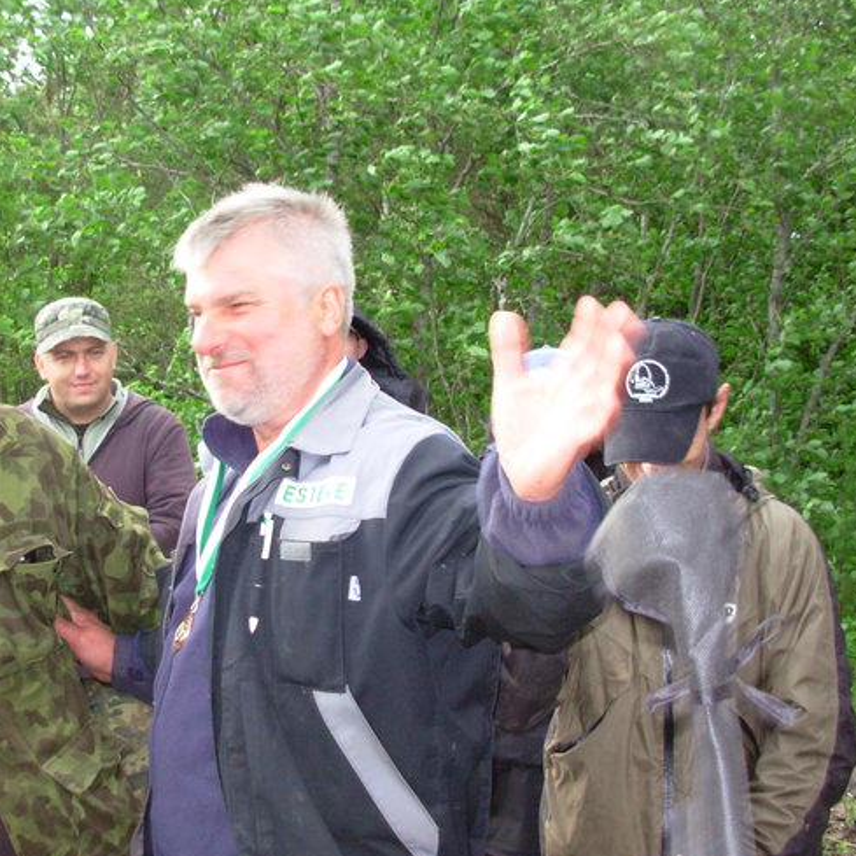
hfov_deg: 30.8
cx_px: 278
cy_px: 399
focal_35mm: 55
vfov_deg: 31.1
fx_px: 1539
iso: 112
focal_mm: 6.3
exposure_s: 1/71.8
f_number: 2.9
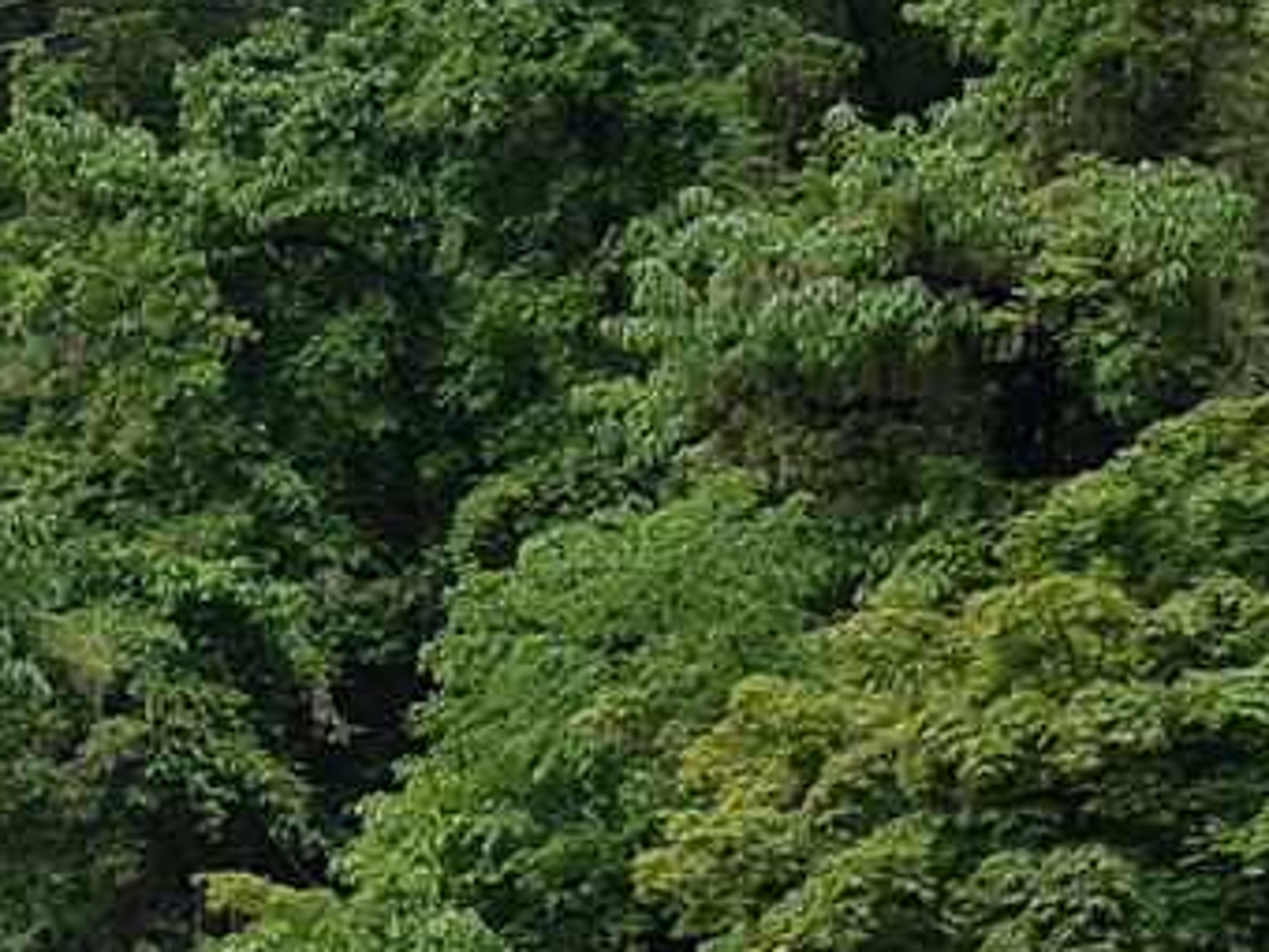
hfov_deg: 17.5
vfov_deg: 13.4
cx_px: -287
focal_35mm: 107
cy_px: 1221
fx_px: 3923
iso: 50
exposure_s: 1/780
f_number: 1.7
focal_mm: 4.2
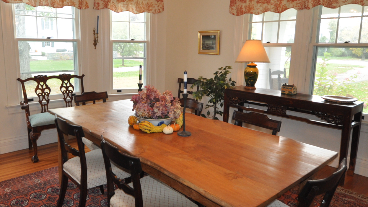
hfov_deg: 69.4
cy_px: 84
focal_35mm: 27
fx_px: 263
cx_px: 155
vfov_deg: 42.7
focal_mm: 10
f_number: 3.5
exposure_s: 1/125
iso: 640
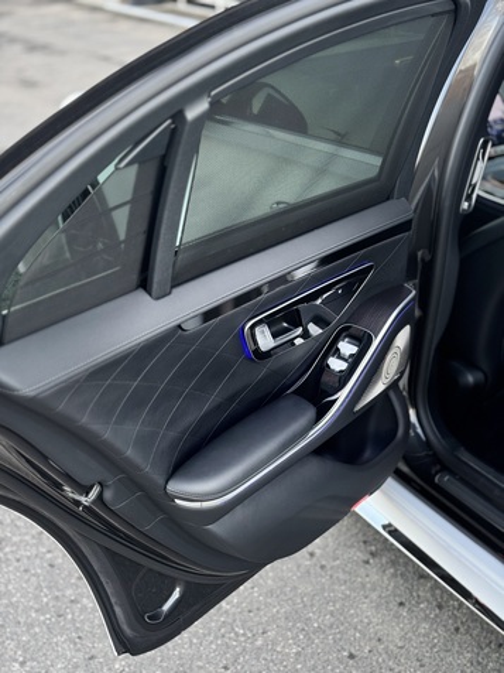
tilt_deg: -24.4
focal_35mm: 48
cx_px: 252
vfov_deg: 39.7
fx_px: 932
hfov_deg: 30.3
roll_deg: +3.2
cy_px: 336
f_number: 1.78
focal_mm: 6.76
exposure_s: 1/60
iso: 125
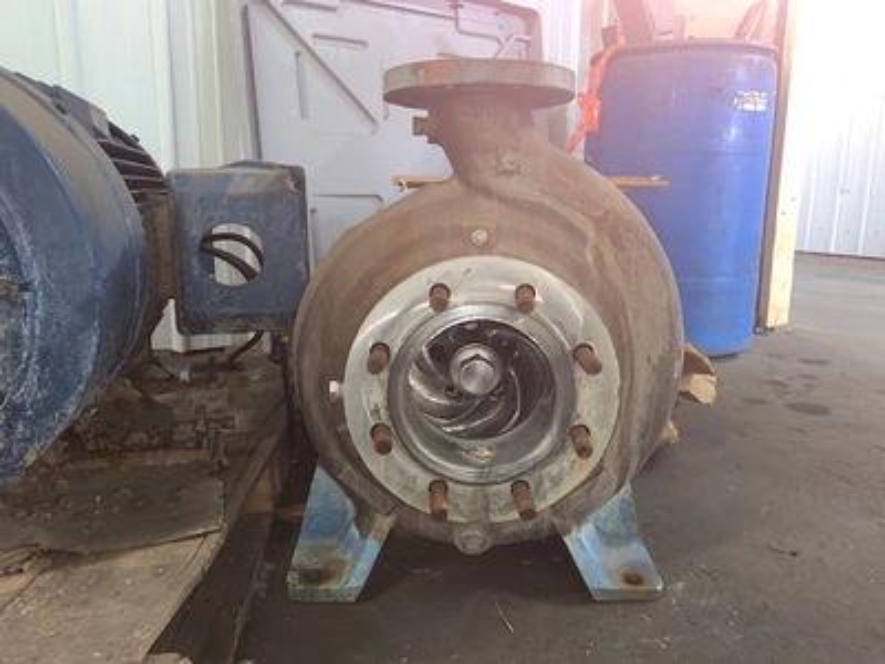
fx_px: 665
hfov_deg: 67.3
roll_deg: -1.1
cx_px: 442
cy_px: 332
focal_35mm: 26
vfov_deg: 53.1
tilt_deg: -10.4
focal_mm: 4.25
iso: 50
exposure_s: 1/6
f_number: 1.8
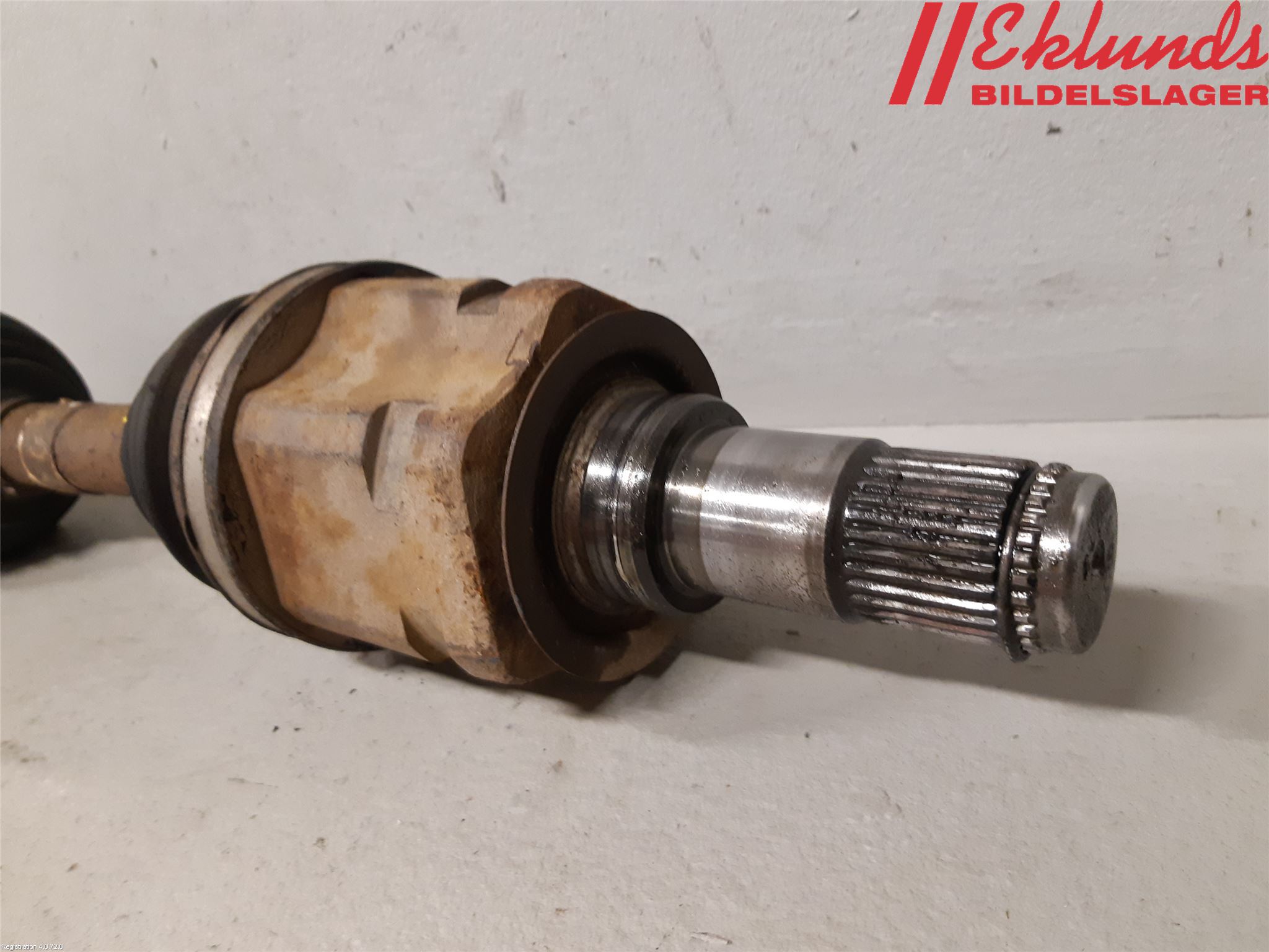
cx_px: 634
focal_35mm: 26
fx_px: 953
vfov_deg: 53.1
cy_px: 476
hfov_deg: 67.3
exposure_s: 1/50
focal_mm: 3.93
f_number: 1.7
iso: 250
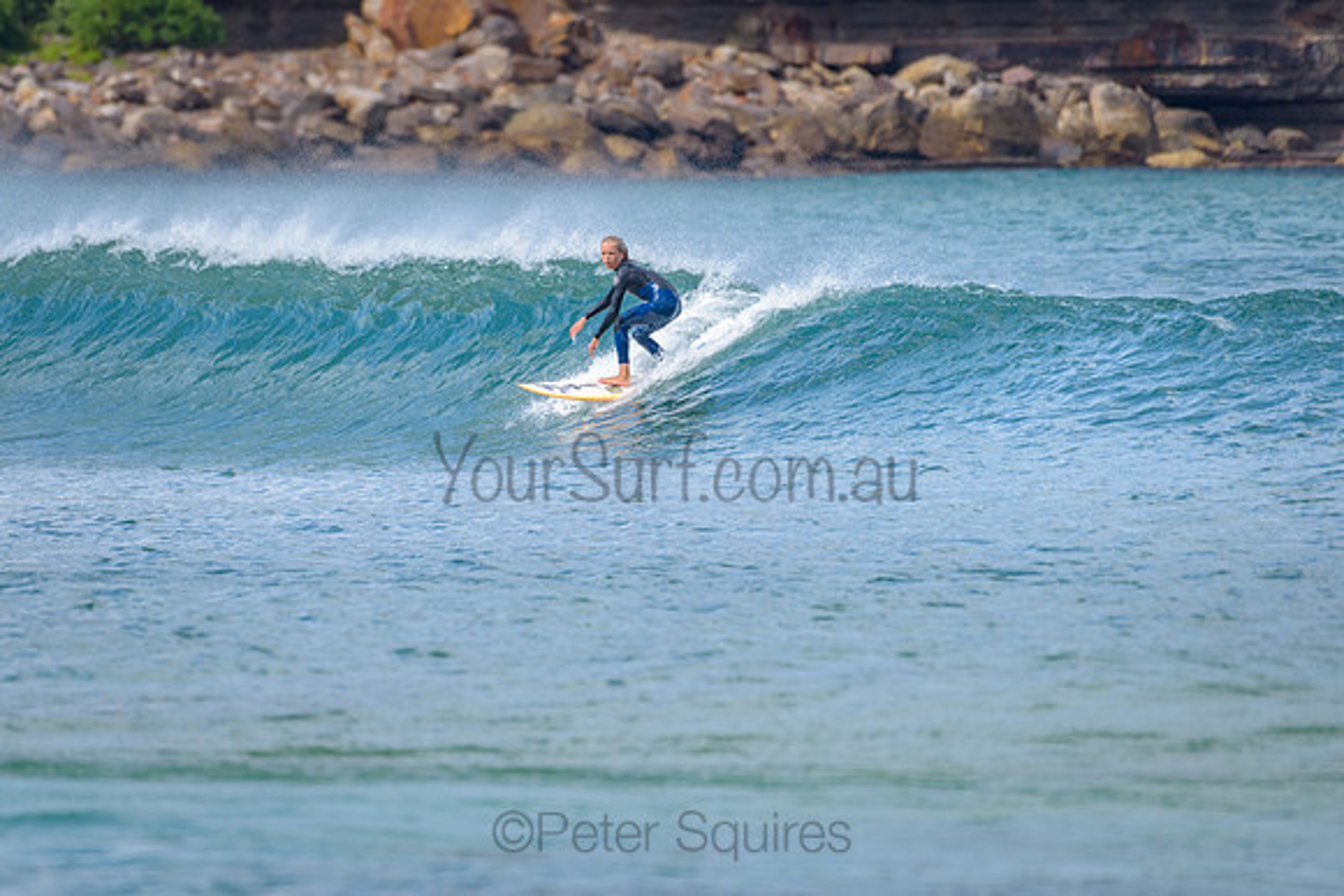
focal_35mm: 613
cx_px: 521
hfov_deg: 3.4
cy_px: 347
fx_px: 22877
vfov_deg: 2.2
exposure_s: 1/2000
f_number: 5.6
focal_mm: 500
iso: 640
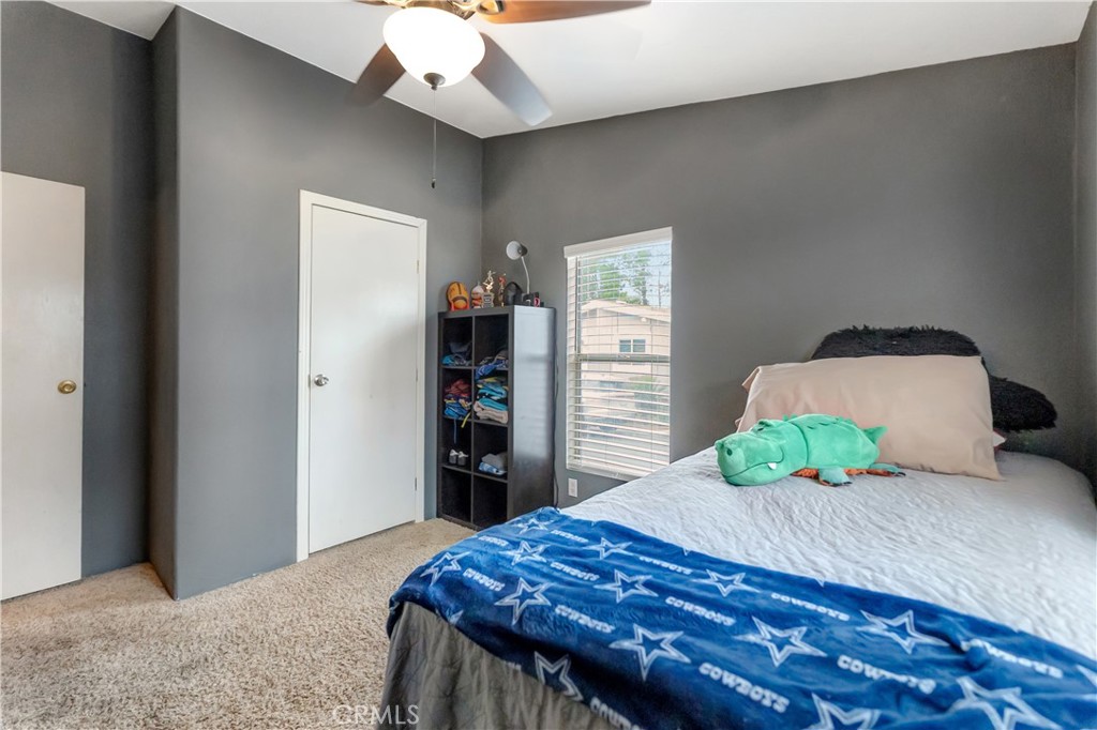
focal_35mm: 15
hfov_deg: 100.4
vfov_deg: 77.3
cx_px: 548
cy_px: 365
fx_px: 457
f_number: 2.8
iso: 1600
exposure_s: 1/320
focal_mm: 10
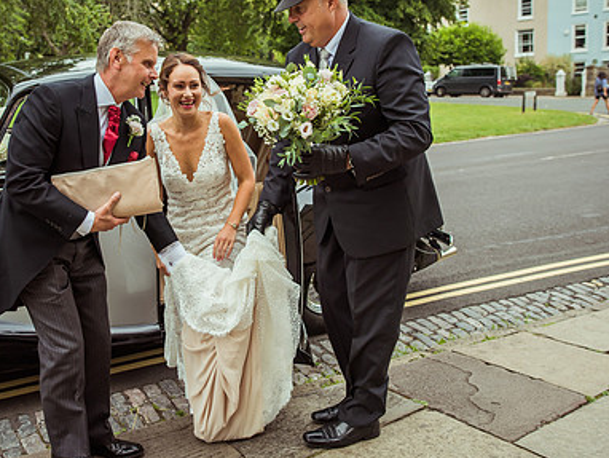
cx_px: 217
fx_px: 616
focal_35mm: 35
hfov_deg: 51.9
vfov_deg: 40.5
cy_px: 181
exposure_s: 1/1250
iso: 160
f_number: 3.5
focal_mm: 24
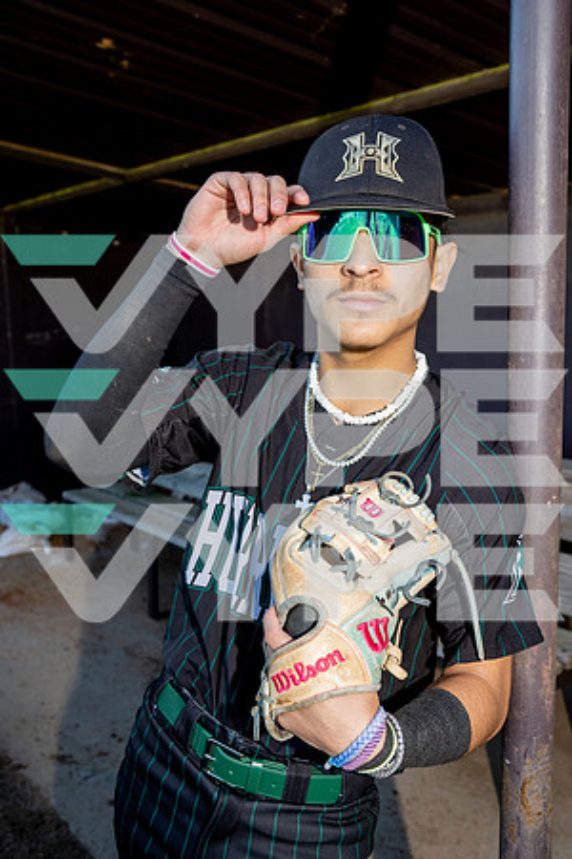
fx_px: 834
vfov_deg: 54.4
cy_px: 430
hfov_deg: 37.9
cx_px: 286
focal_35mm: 35
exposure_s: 1/250
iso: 200
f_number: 5
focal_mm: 35
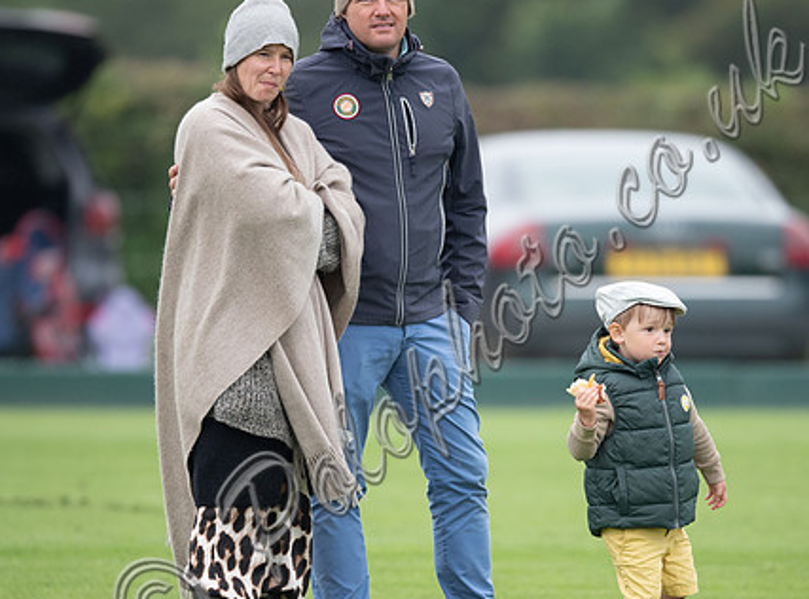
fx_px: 18352
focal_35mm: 789
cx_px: 425
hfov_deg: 2.5
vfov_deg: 1.9
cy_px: 365
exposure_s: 1/1600
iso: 800
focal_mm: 500
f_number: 4
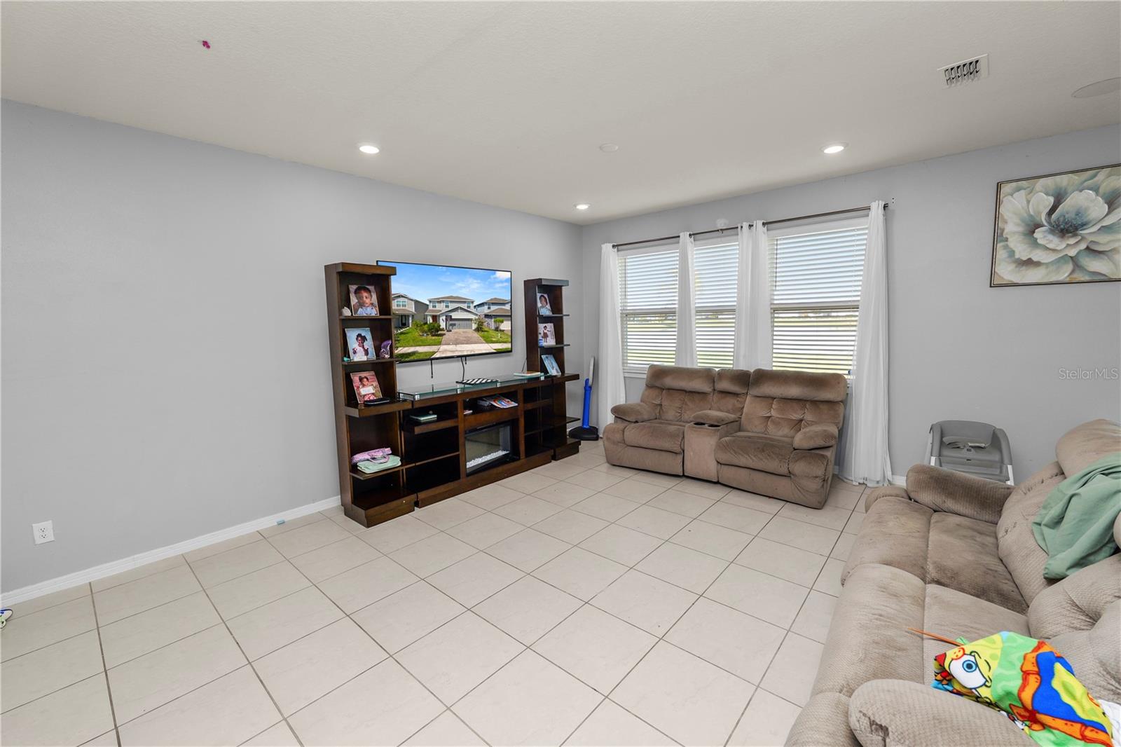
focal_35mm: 14
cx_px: 560
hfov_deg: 104.3
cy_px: 374
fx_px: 436
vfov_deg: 81.2
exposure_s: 1/60
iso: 400
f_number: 6.3
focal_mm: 14
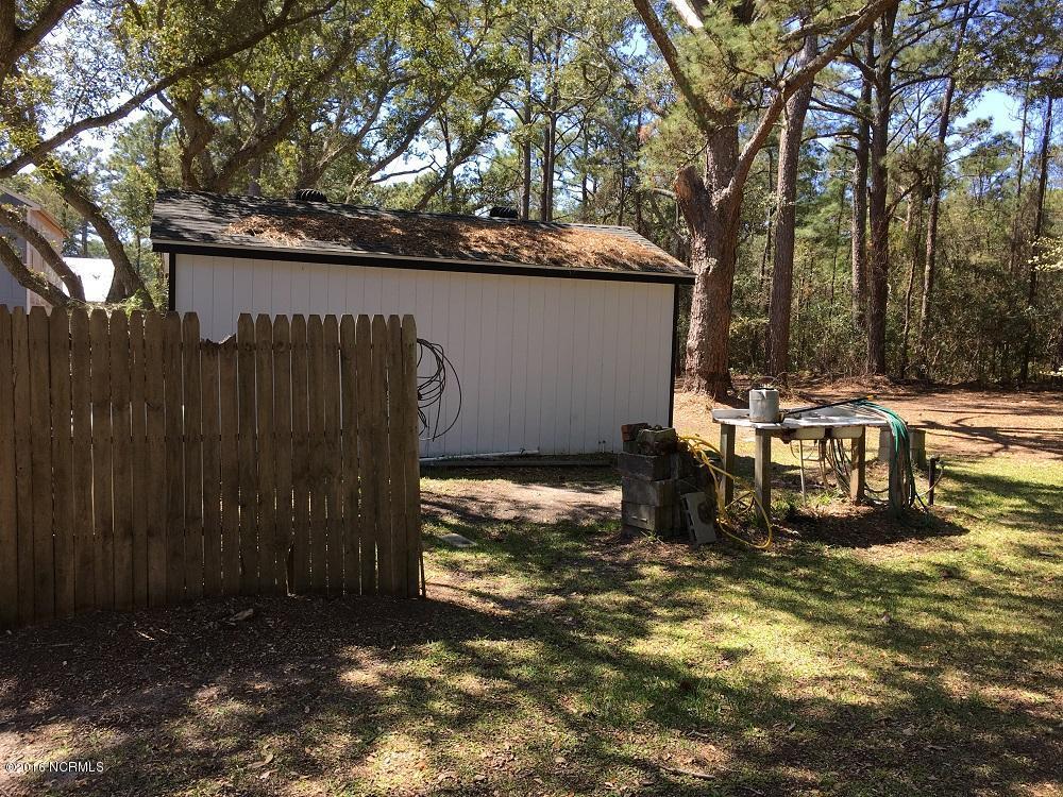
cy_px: 398
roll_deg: -2.6
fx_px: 891
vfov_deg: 48.2
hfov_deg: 61.7
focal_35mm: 29
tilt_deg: -1.3
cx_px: 532
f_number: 2.2
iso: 25
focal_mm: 4.15
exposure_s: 1/405
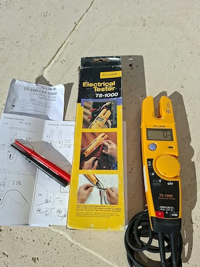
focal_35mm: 23
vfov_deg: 73.9
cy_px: 134
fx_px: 177
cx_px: 100
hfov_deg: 58.9
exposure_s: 1/3135
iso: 50
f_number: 1.8
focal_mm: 5.54
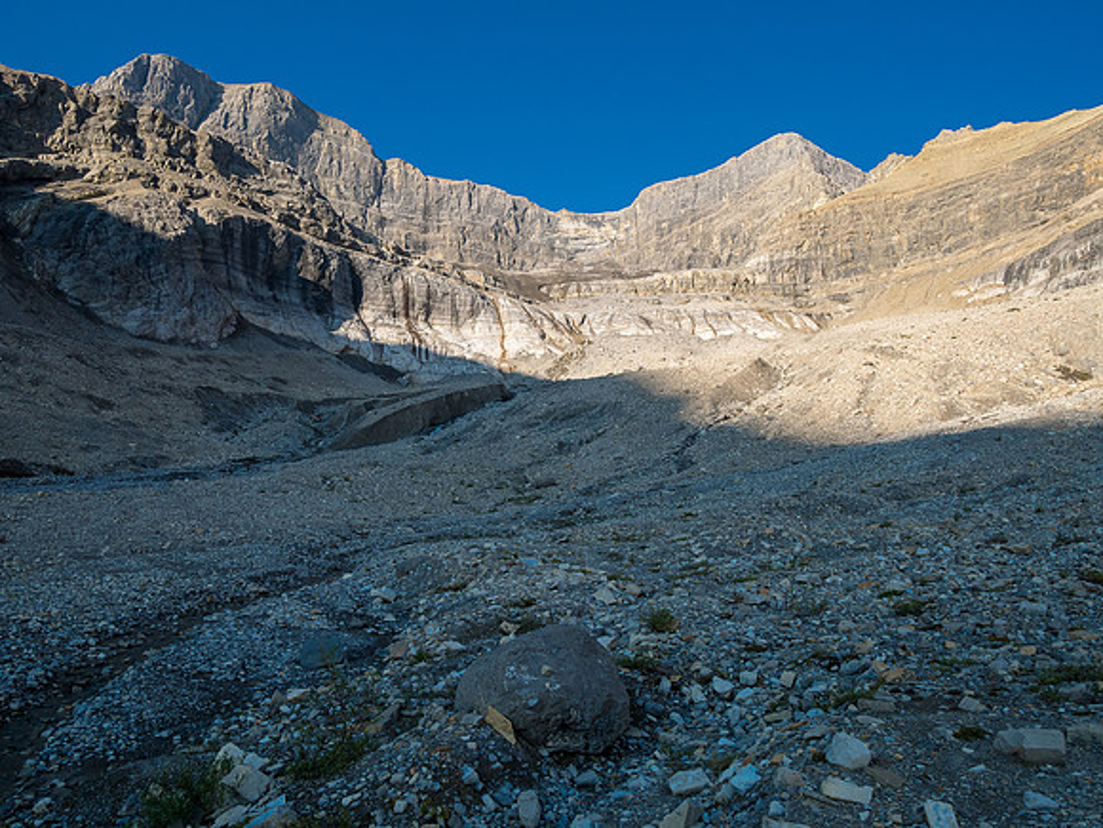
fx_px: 765
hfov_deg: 71.6
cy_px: 414
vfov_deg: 56.8
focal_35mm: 24
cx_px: 552
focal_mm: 12
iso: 200
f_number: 8
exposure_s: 1/200
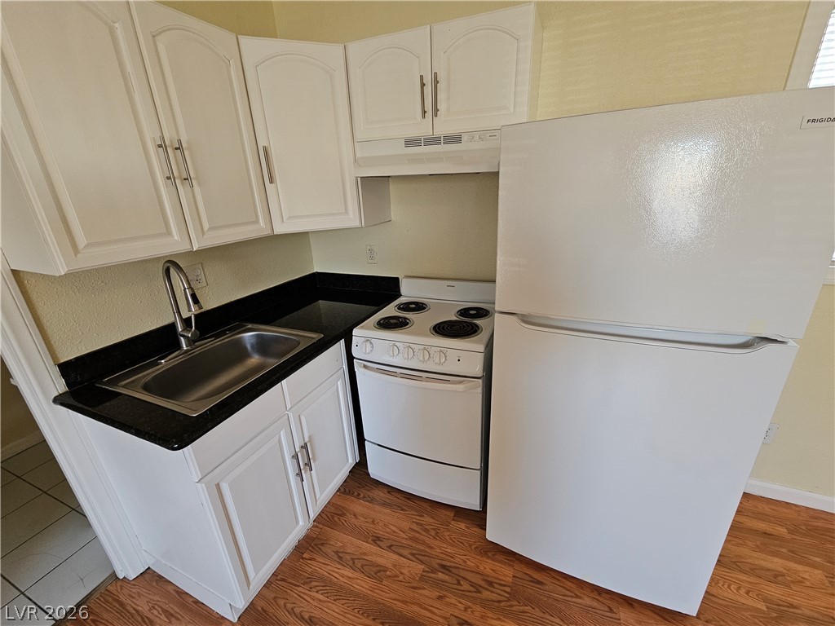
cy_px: 313
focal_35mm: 13
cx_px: 418
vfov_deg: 89.9
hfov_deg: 106.2
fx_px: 314
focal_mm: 2.2
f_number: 2.2
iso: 200
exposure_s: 1/60
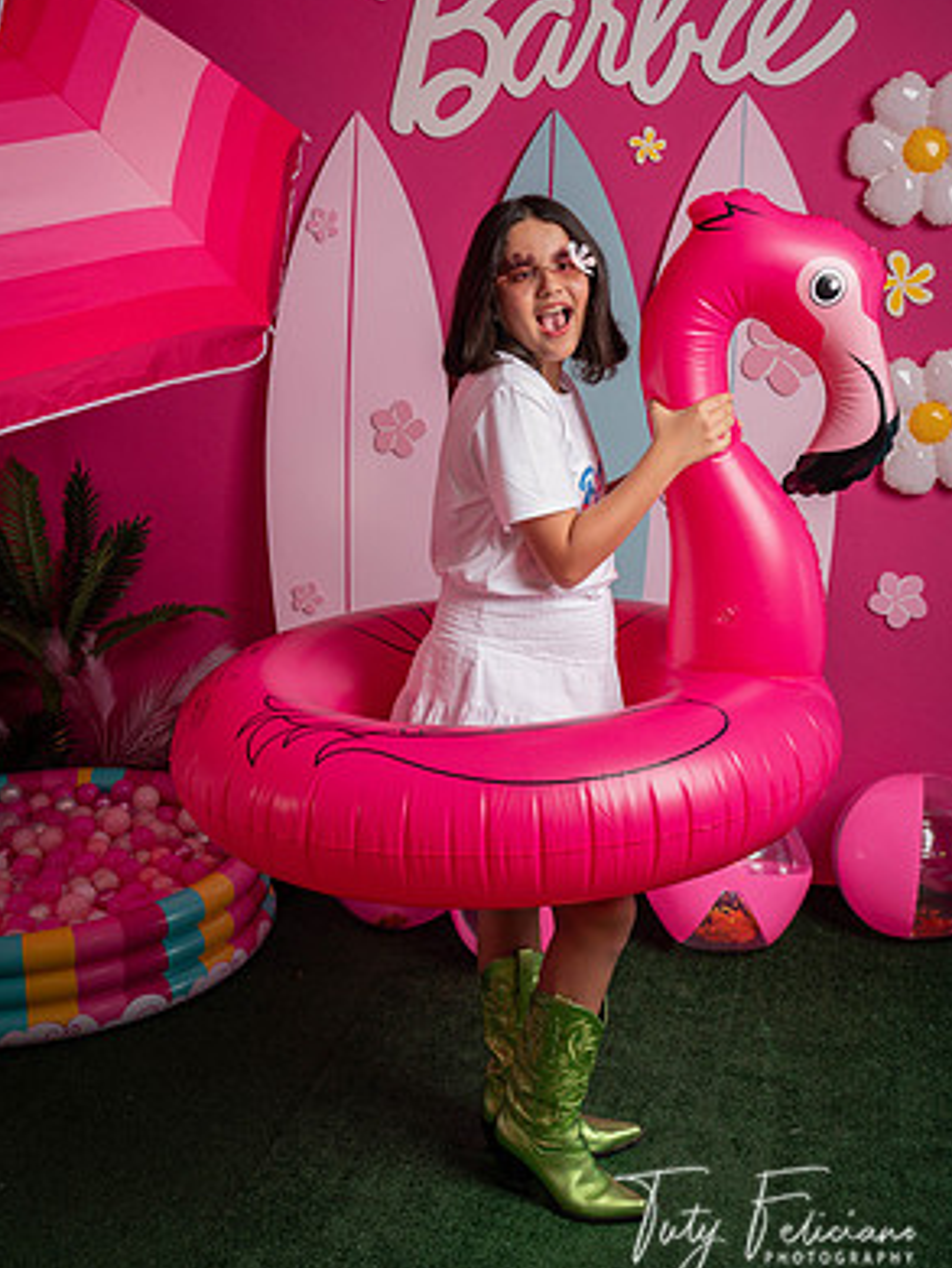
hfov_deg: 35.2
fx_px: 1502
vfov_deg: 45.7
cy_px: 601
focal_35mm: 41
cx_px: 478
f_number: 7.1
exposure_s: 1/100
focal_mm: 37
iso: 250
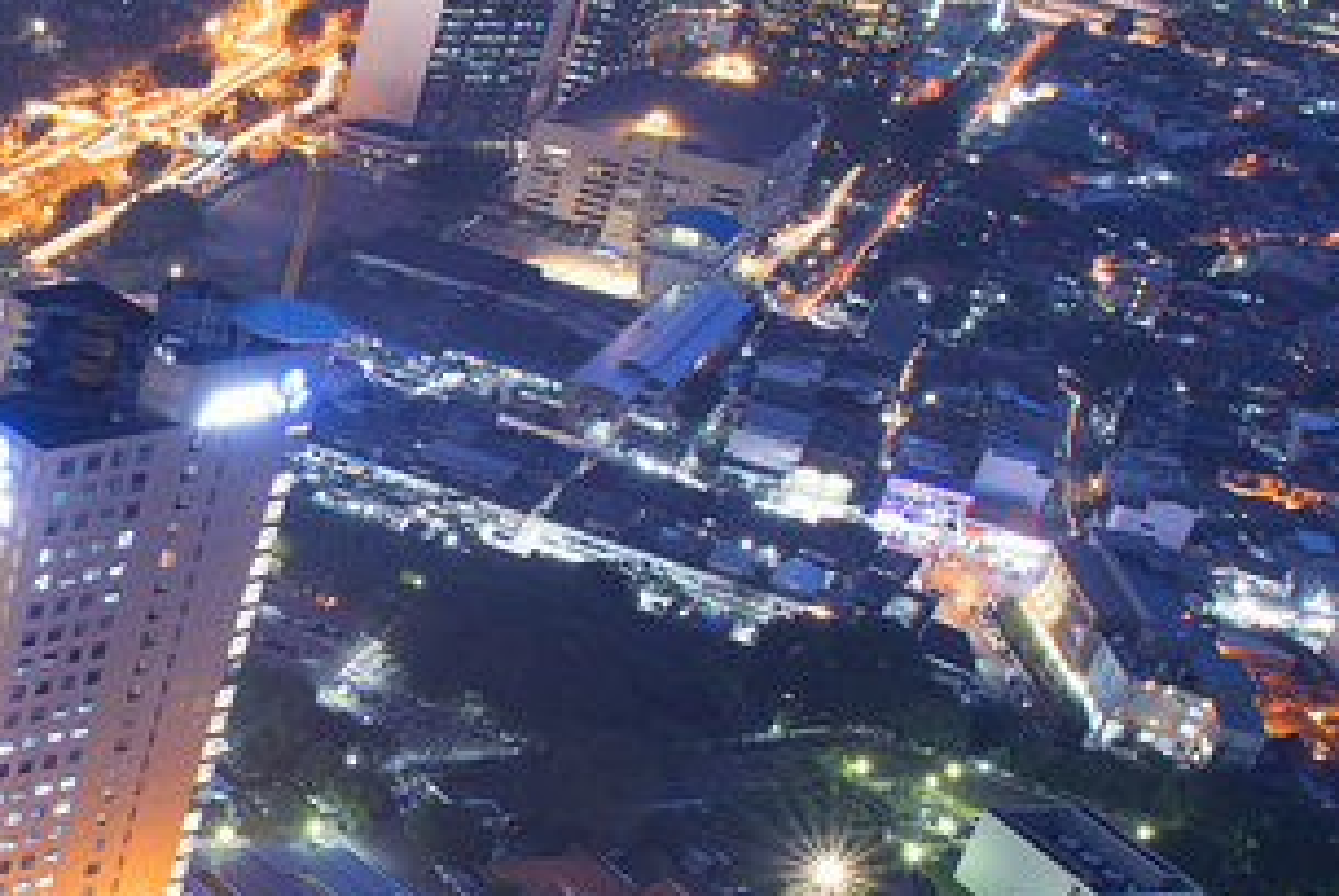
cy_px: 670
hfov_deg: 24.4
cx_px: -843
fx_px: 2048
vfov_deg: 24.4
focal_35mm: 55
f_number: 13
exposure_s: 20
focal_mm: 14
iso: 200
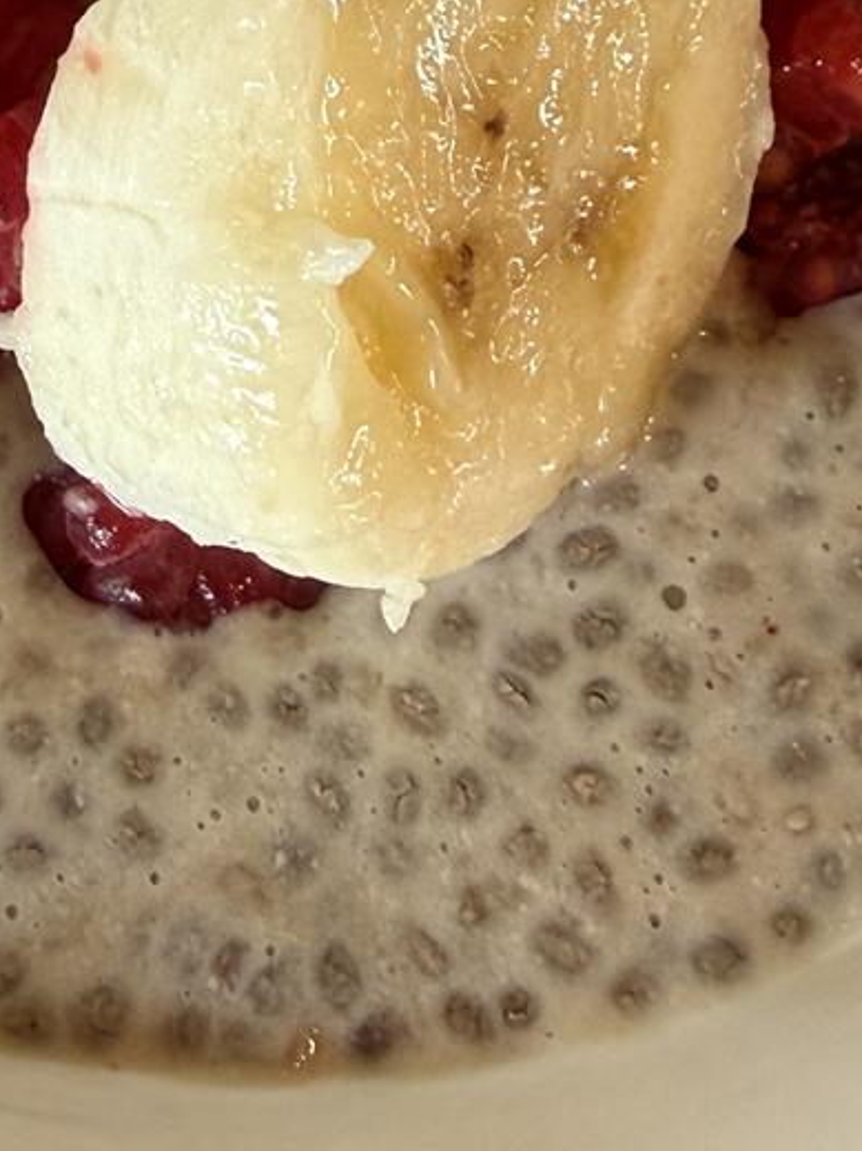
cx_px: 155
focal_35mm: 74
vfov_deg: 25.6
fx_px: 2458
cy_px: 140
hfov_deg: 19.7
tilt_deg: -67.5
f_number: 2.2
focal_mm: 2.22
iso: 200
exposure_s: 1/120
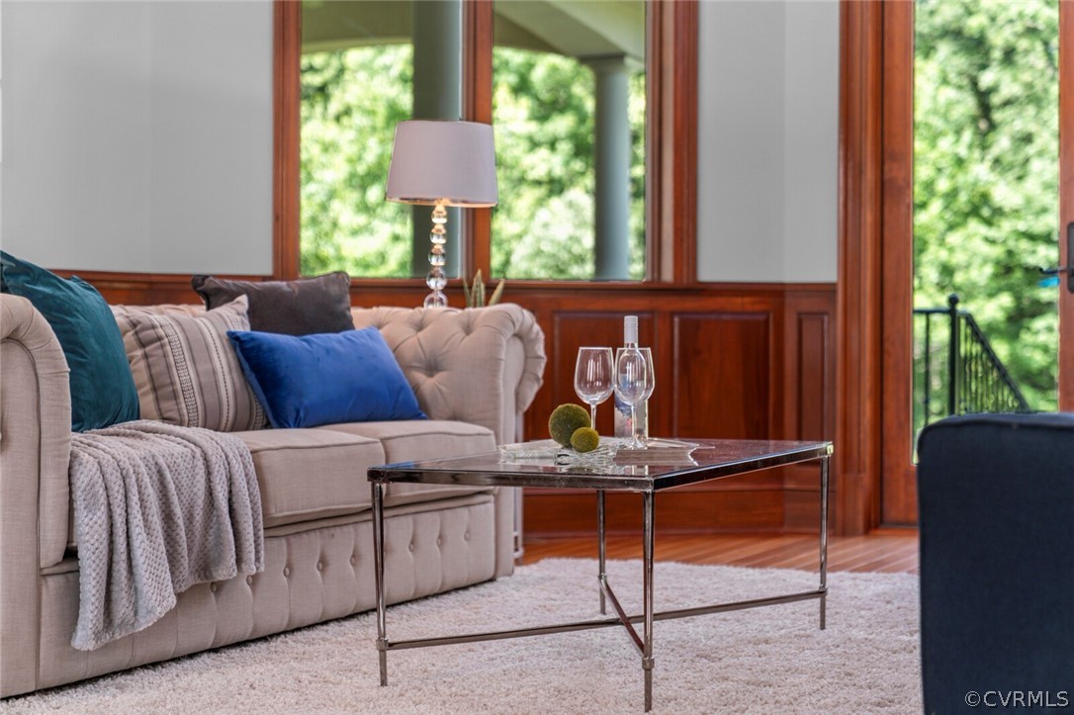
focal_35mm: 70
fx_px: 2087
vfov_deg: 19.4
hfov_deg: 28.9
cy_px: 358
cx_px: 537
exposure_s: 1/10
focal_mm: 70
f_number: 2.8
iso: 640
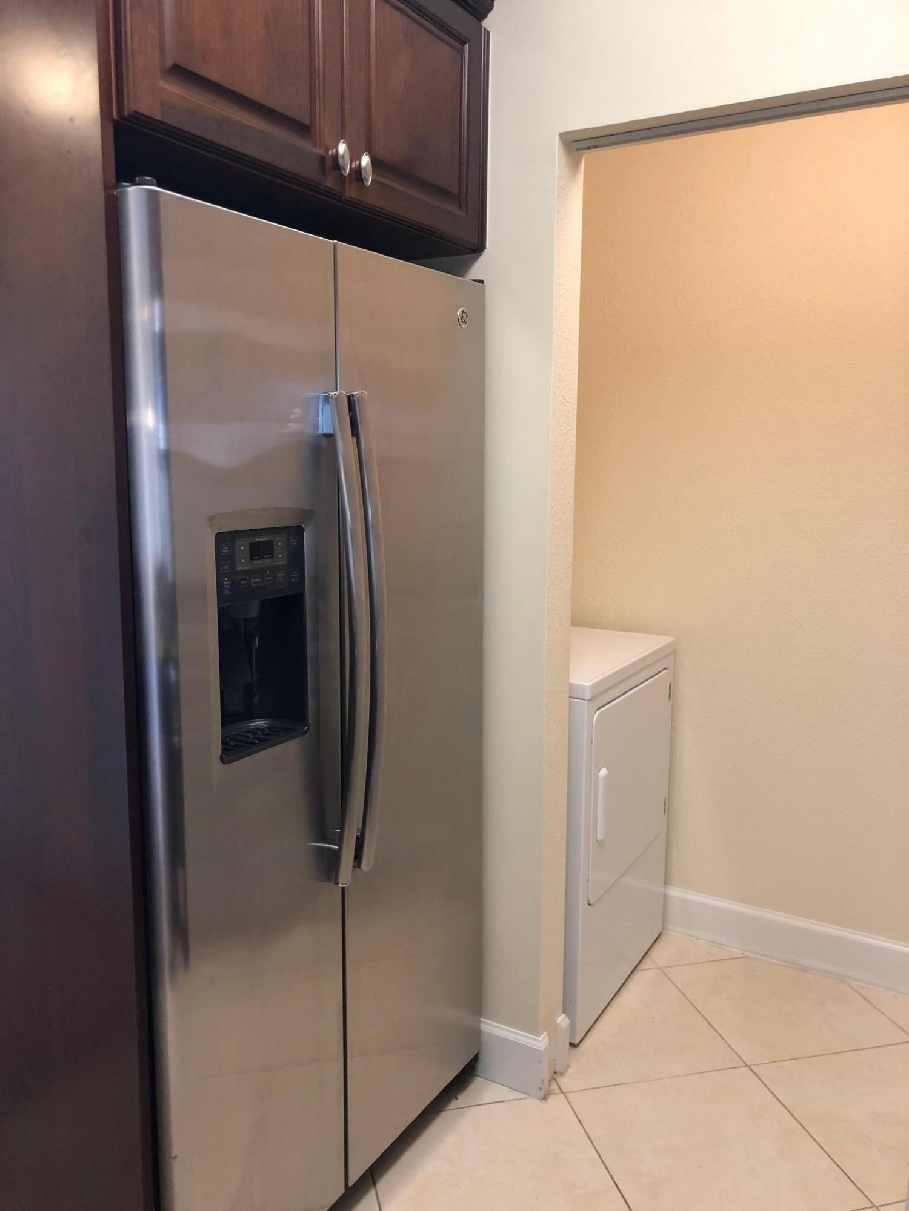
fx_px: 980
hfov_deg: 49.7
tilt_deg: -7.6
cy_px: 606
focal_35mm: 28
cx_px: 454
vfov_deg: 63.4
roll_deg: -0.3
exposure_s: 1/15
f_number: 1.8
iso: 40
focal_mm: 4
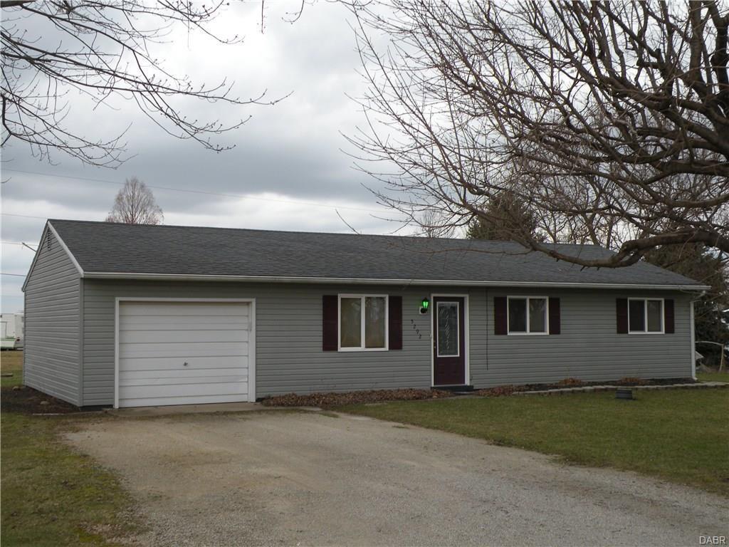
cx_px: 364
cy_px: 274
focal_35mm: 42
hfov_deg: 44.8
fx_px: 885
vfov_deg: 34.3
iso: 64
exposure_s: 1/125
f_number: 4
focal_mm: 7.4
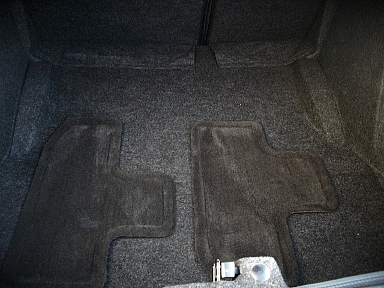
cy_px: 144
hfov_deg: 51.4
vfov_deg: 39.7
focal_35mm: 36
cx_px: 192
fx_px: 399
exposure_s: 1/80
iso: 800
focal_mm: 6.3
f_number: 2.8
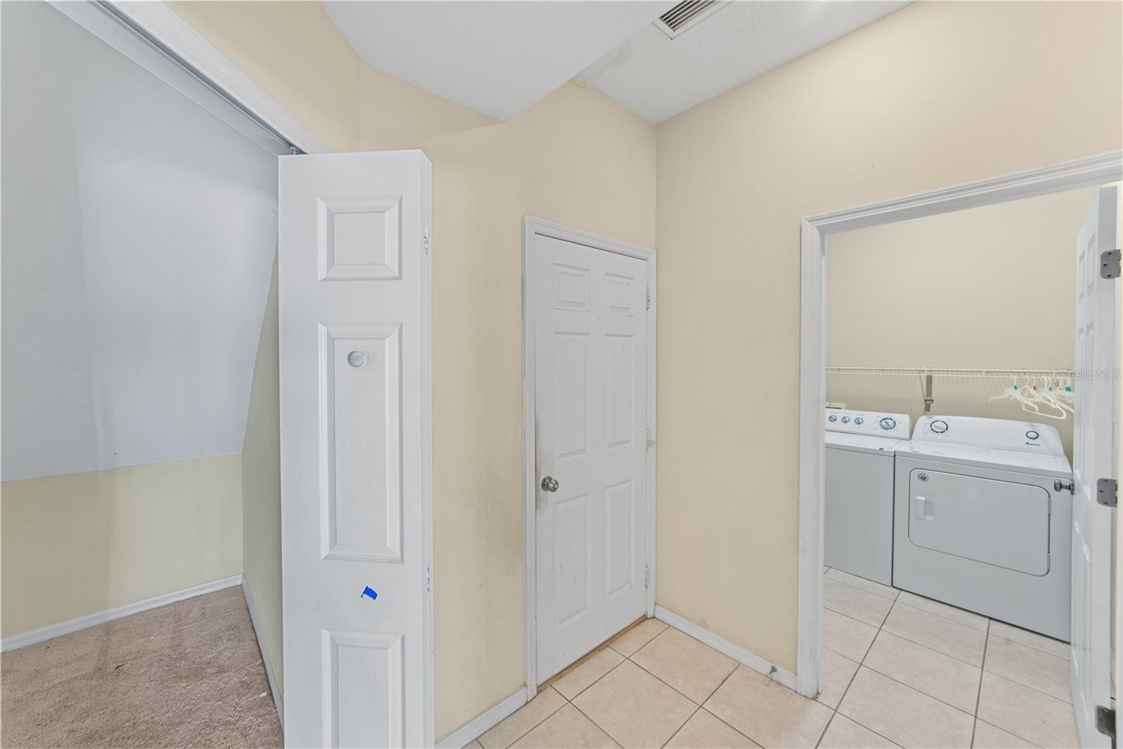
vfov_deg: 81.2
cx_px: 562
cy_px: 374
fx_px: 437
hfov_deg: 104.2
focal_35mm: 14
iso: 160
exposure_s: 1.6
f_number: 11
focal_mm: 14
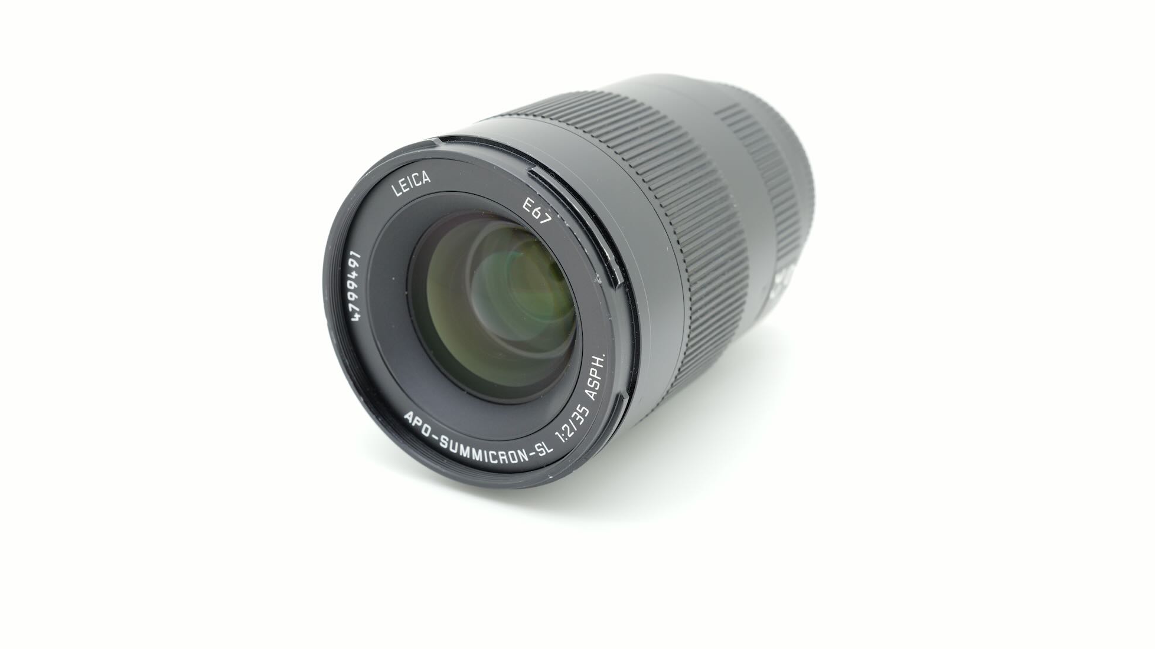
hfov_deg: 44.6
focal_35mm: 46
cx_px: 578
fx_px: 1409
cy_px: 269
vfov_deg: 25.9
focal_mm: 43
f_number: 9
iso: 800
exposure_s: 1/60
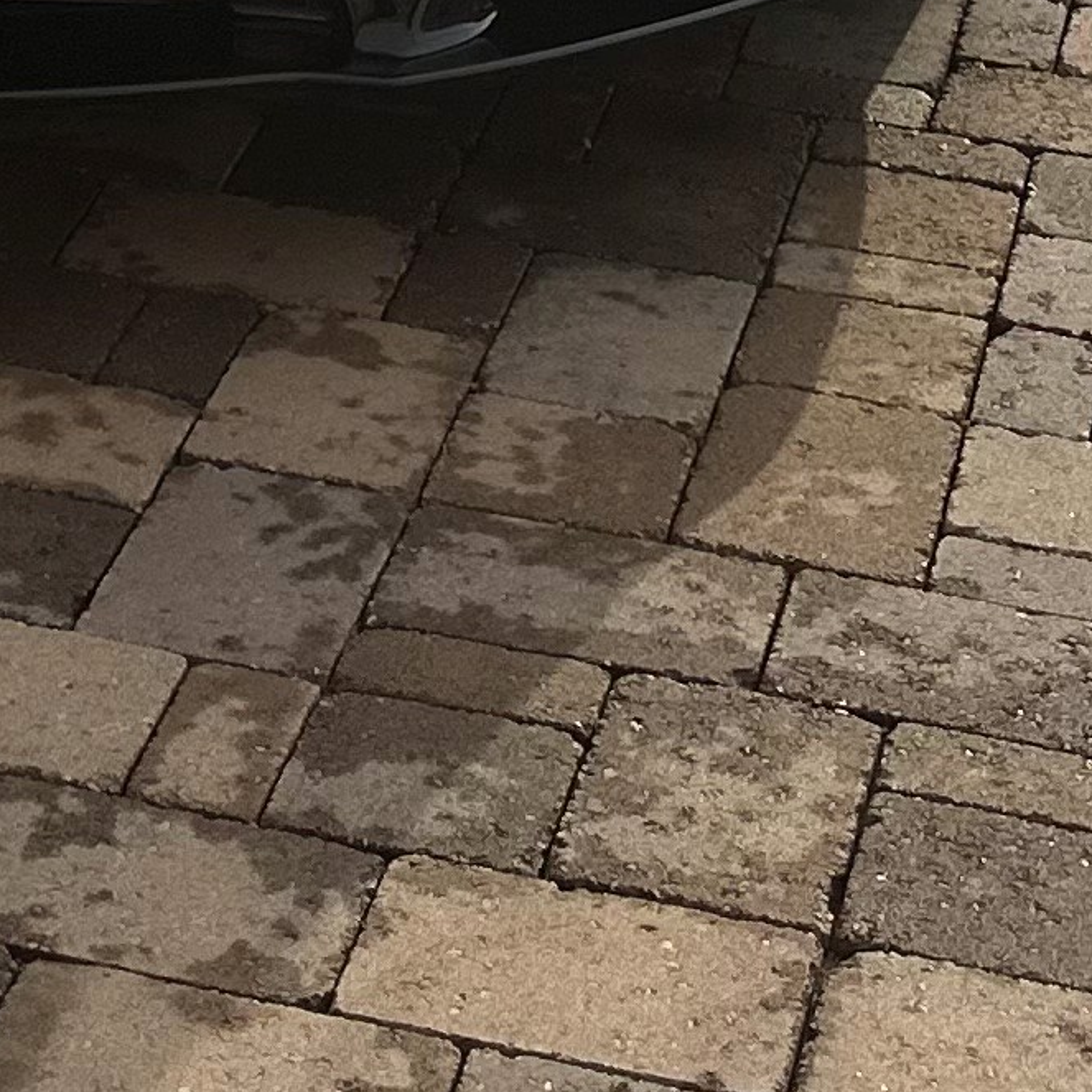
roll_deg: +0.3
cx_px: -81
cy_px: -1464
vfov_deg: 11.4
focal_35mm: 129
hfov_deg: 13.3
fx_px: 4604
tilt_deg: -5.8
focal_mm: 6.86
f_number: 1.78
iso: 80
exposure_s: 1/4762
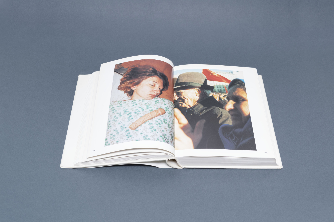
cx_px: 167
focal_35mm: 46
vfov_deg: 28.9
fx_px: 431
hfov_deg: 42.3
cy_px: 111
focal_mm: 31
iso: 200
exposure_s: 1/125
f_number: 8
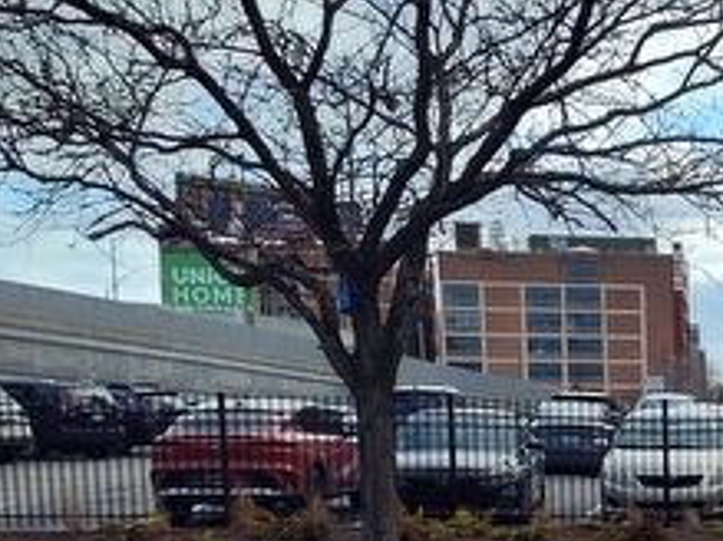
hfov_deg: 20.0
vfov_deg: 16.9
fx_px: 1753
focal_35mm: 84
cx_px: 1099
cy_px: 630
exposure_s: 1/954
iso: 100
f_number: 1.8
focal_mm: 5.56
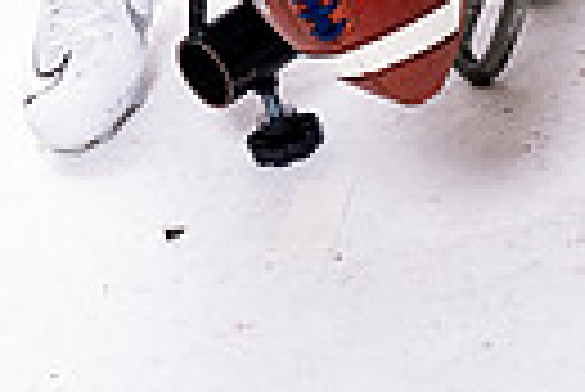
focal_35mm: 214
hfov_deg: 9.6
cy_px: -577
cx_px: 180
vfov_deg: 6.1
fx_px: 3481
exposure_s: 1/250
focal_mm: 62
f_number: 8
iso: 400
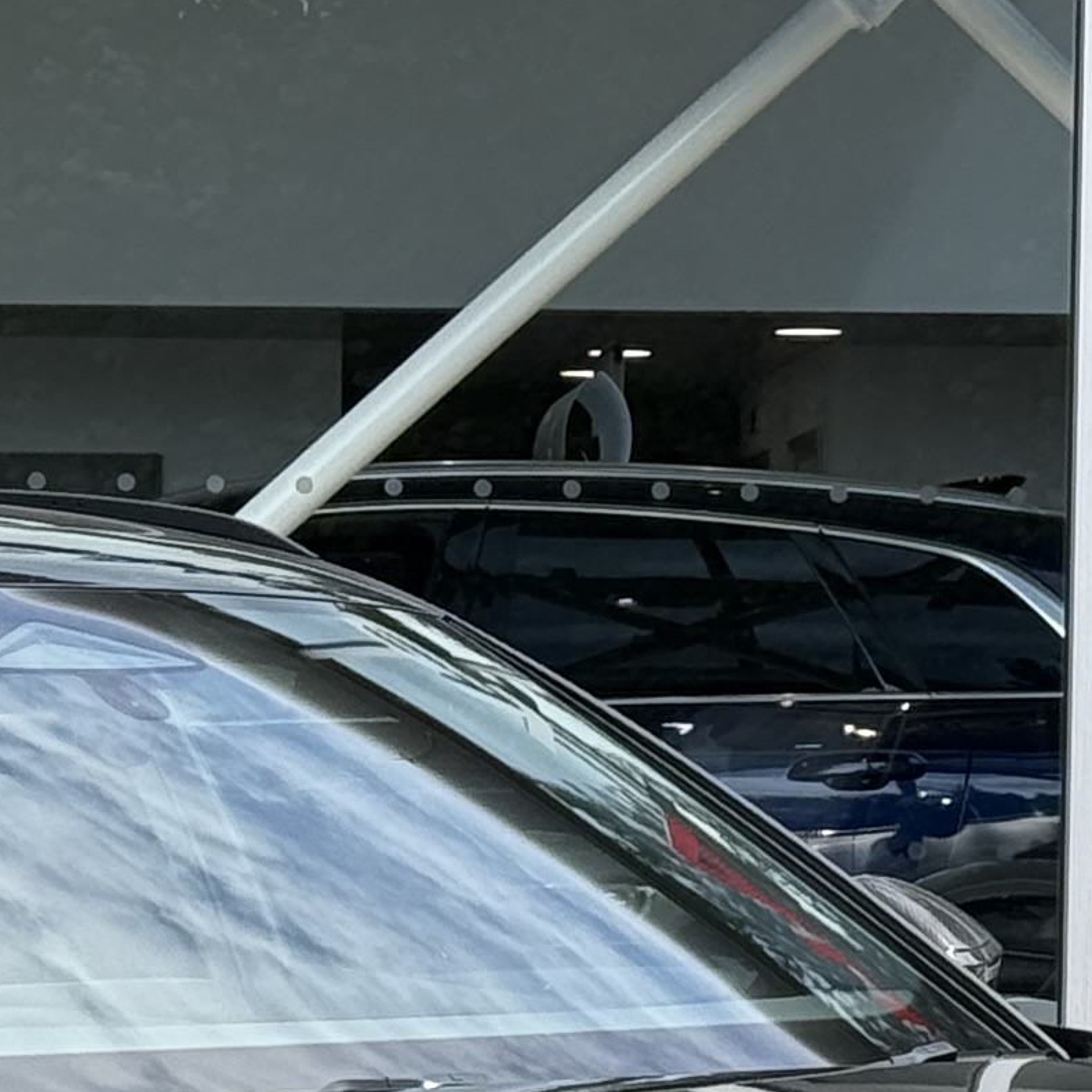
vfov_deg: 8.1
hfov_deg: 8.1
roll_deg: -1.1
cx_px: 156
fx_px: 7709
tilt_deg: -0.3
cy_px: 823
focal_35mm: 216
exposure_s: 1/1980
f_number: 1.78
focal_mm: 6.76
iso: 100
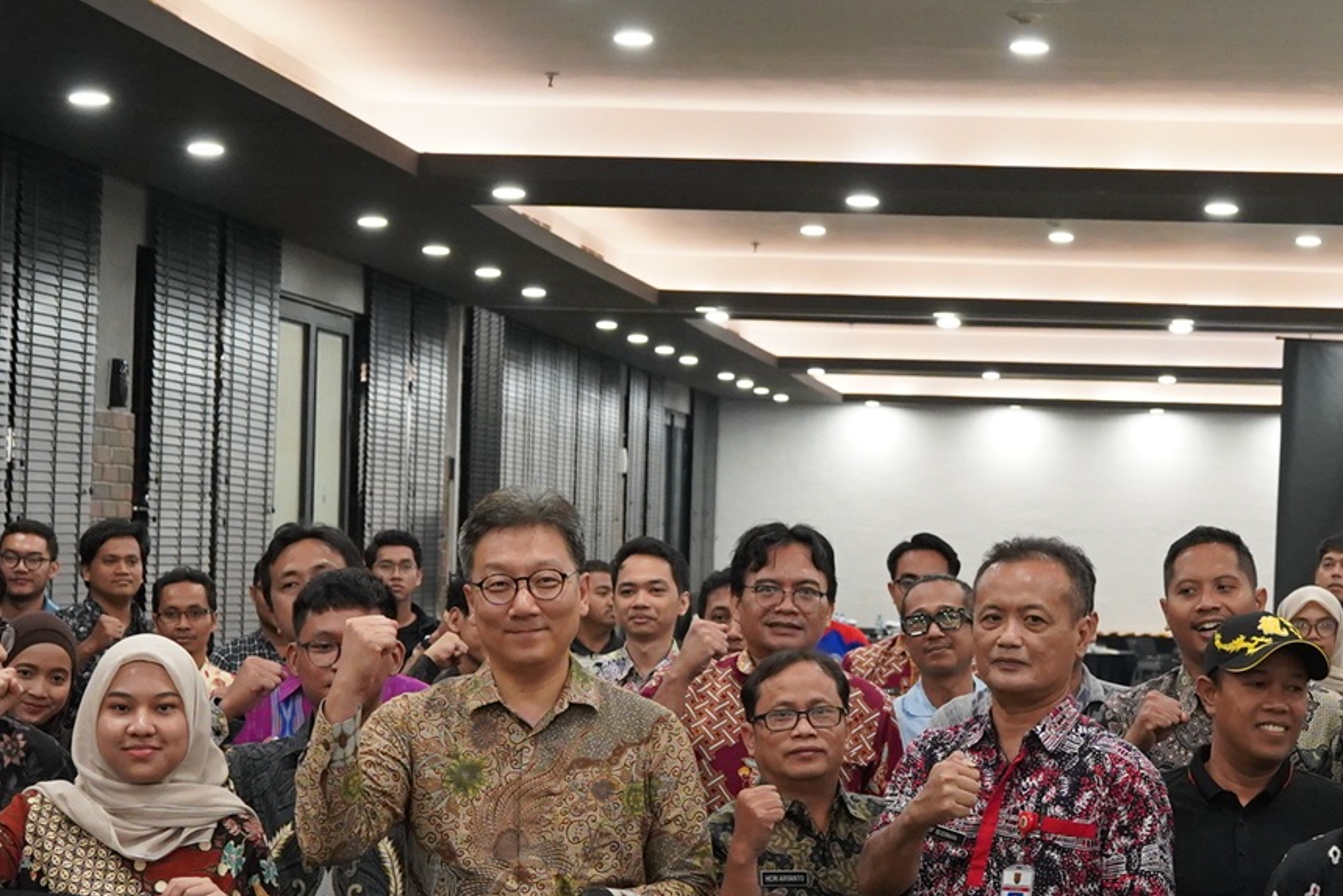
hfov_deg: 21.7
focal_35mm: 93
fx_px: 3482
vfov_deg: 14.7
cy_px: 489
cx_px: 926
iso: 3200
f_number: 4
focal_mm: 29.1
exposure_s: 1/160
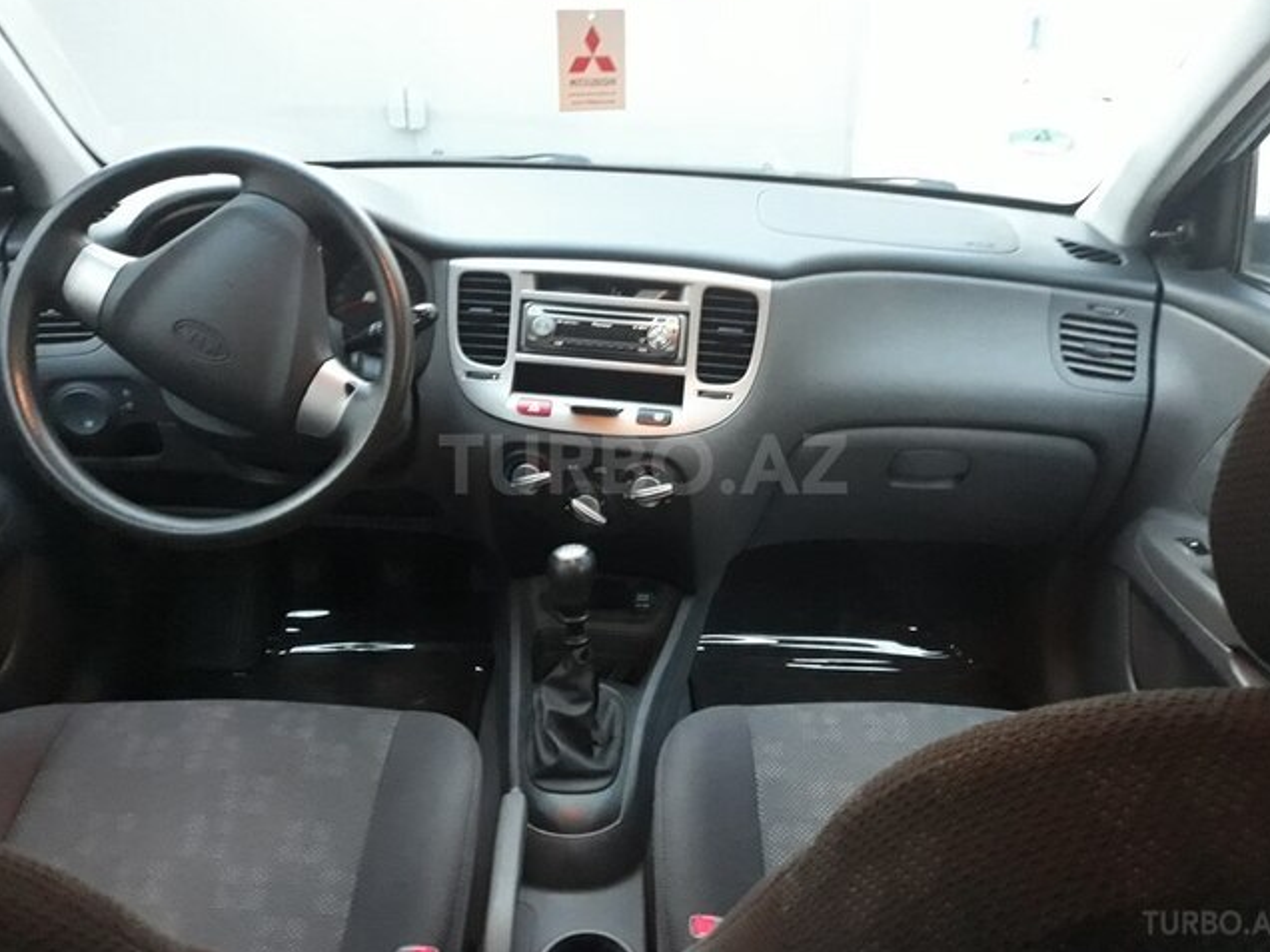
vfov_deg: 49.7
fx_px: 1027
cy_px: 464
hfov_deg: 63.4
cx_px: 643
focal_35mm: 28
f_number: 1.7
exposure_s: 1/20
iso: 640
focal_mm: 3.71
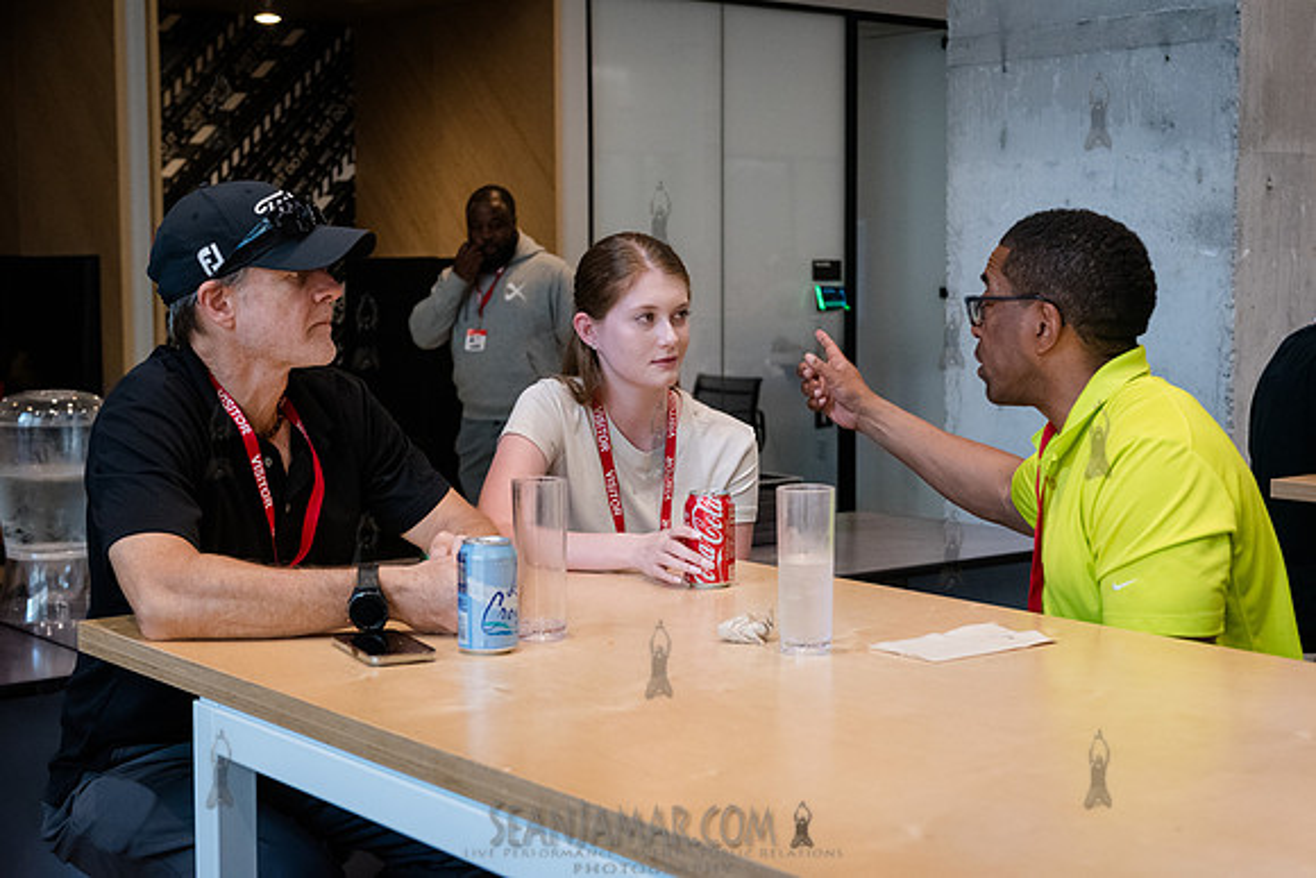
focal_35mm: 55
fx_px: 2021
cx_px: 658
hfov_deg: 36.1
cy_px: 439
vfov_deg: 24.5
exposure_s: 1/400
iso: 5000
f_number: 4.5
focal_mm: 55
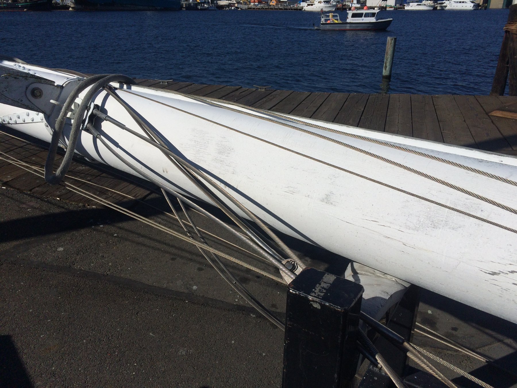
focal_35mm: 29
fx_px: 433
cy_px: 194
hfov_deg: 61.7
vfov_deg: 48.2
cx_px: 258
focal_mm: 4.15
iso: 32
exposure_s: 1/8264
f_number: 2.2
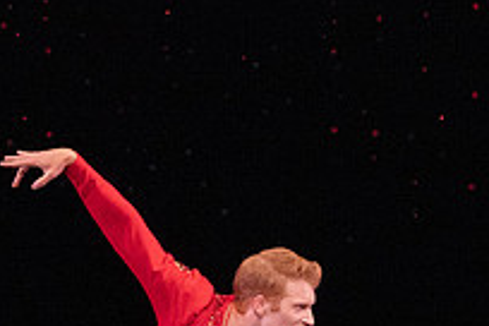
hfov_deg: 1.9
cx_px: 535
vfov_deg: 1.3
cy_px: 421
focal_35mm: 1093
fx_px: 14845
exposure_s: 1/500
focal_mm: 385
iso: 16000
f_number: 11
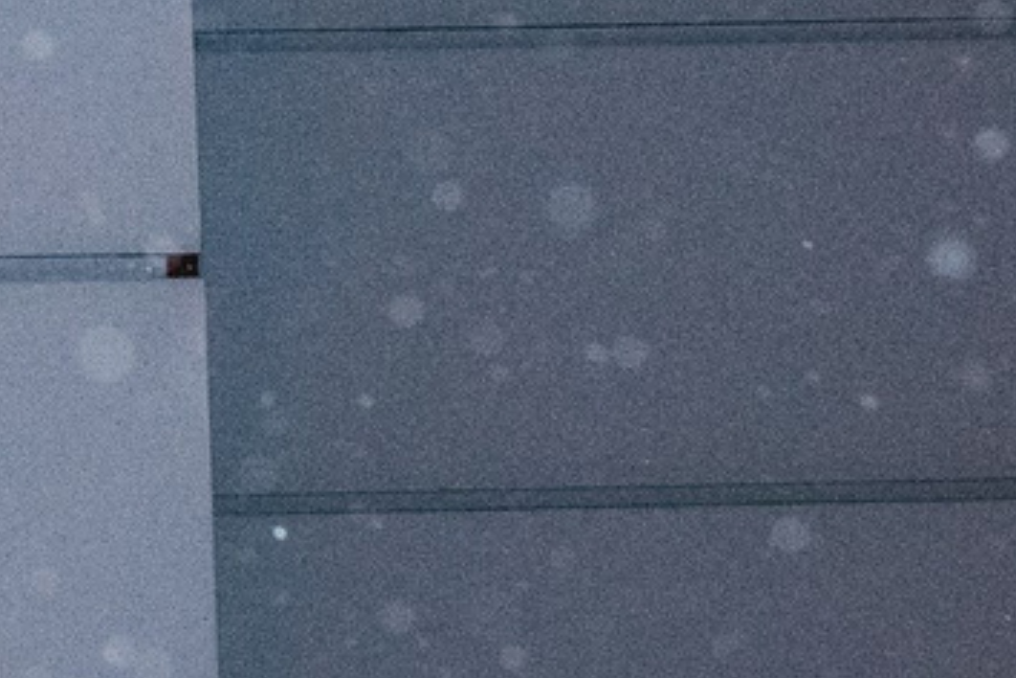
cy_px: -424
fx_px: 7140
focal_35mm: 253
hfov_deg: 7.5
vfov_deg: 5.4
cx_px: -1538
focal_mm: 35
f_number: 4.5
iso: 1600
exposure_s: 1/160
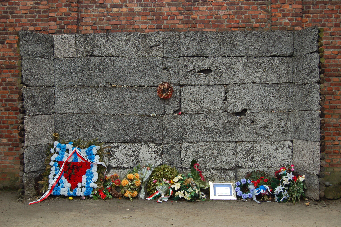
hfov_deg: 43.6
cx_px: 170
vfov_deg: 29.8
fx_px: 426
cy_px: 114
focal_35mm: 45
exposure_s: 1/100
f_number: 5
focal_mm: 30
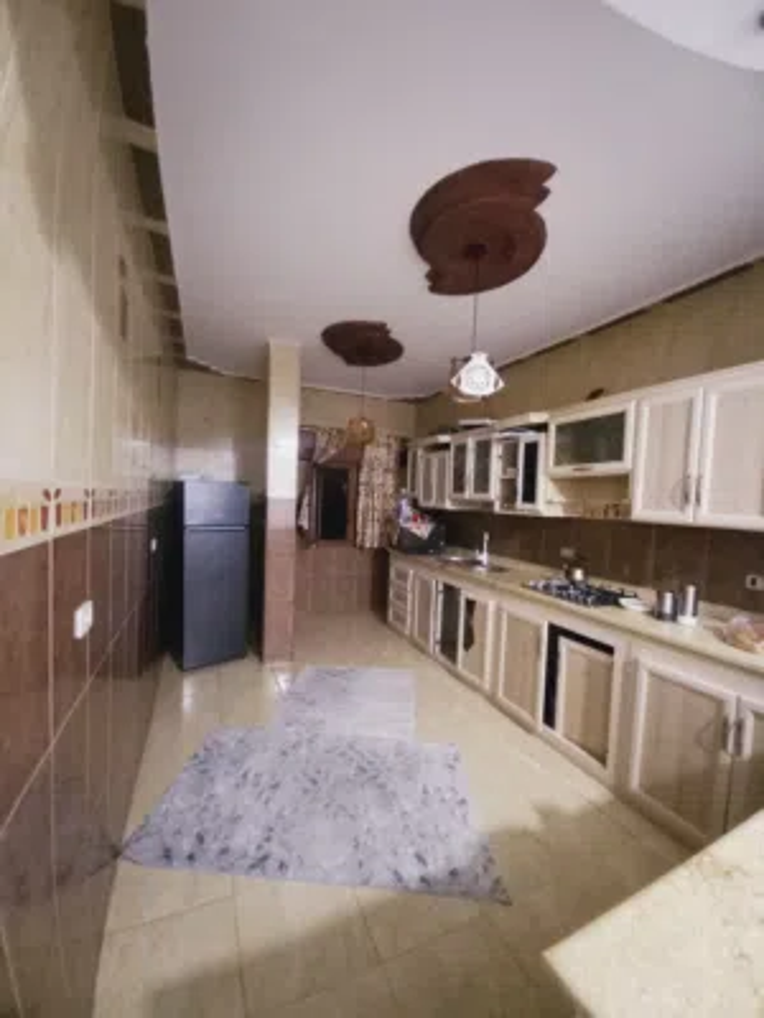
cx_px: 382
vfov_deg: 106.2
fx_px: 383
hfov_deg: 89.9
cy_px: 509
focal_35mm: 13
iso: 1600
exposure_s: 1/8
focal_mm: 1.42
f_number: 2.2
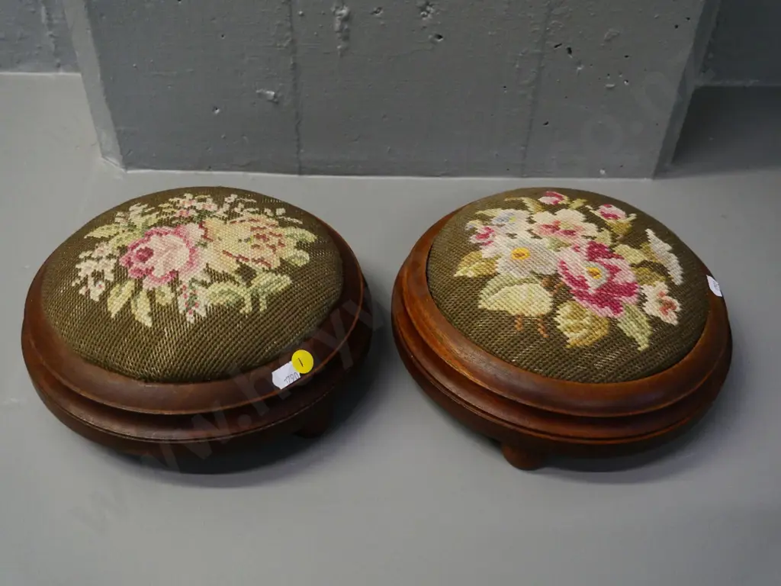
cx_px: 390
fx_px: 812
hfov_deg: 51.4
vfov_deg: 39.7
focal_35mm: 36
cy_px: 293
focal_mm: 18
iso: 3200
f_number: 4.9
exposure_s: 1/200
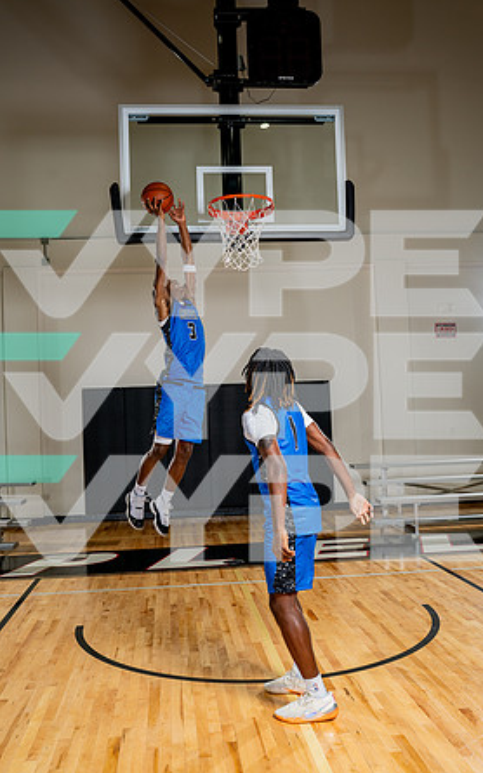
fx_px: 695
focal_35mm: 33
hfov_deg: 38.3
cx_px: 233
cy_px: 387
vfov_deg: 58.2
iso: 250
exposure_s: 1/250
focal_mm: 32
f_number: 5.6
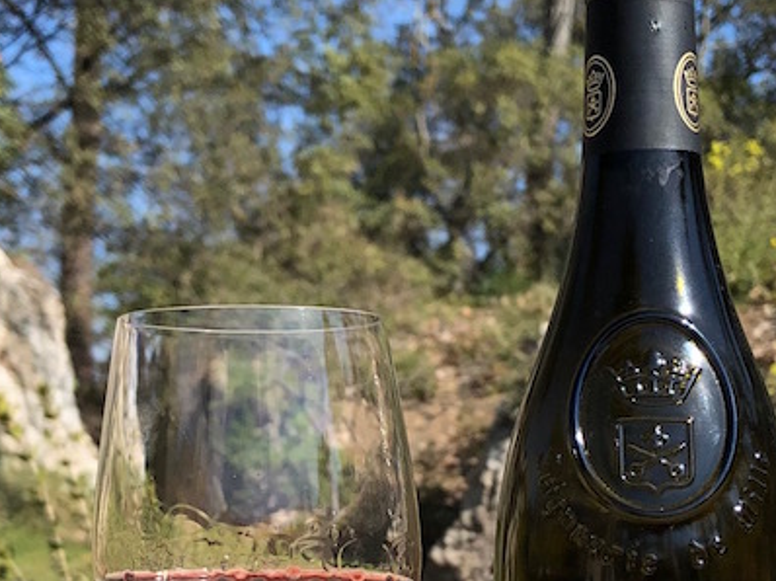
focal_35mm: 71
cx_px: 376
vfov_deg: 20.4
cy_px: 480
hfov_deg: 27.4
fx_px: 1591
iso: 20
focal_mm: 3.99
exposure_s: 1/3003
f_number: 1.8
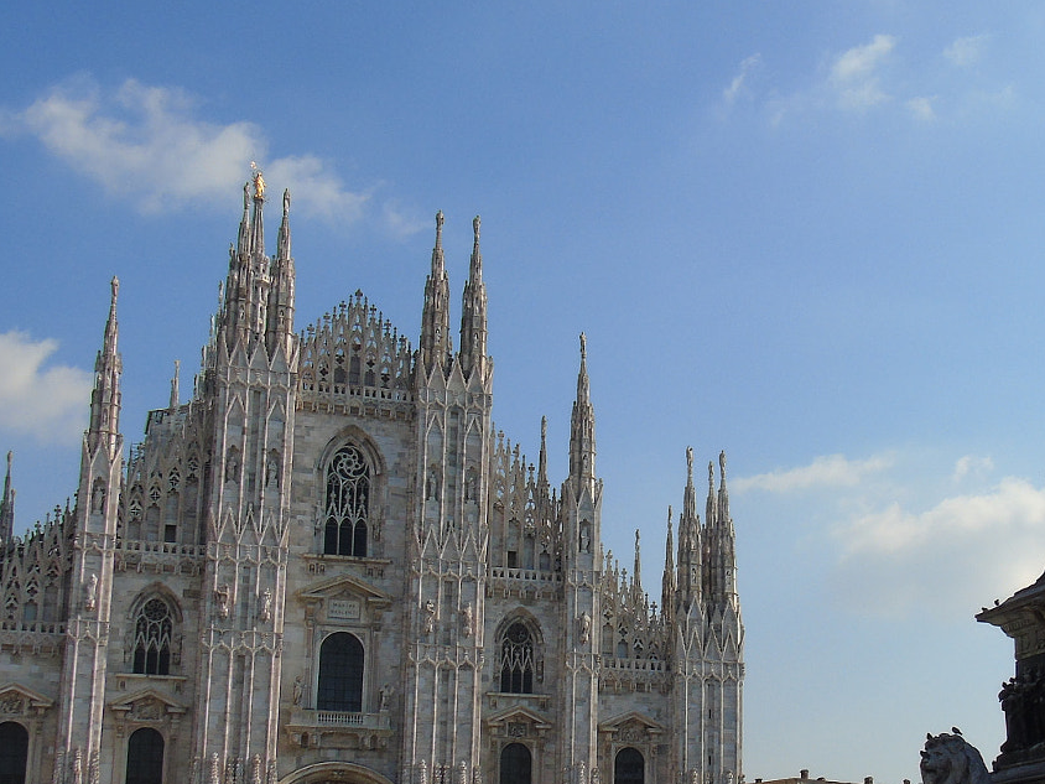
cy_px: 564
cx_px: 760
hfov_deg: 34.3
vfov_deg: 26.3
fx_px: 1660
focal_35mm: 55
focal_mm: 5.2
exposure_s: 1/1000
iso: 80
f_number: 3.6
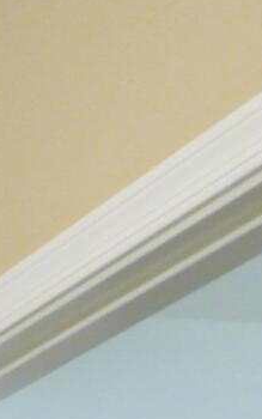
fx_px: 1381
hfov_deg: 8.4
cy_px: 1068
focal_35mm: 121
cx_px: -622
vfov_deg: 12.5
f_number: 2.8
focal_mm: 3.58
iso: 200
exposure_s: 1/60
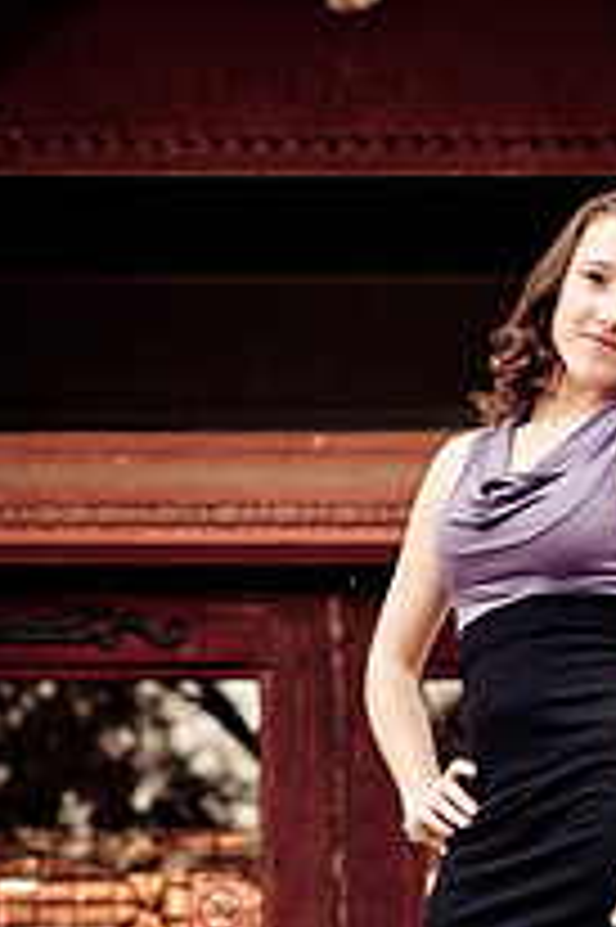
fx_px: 5887
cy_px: 684
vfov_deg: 9.0
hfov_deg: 6.0
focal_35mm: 229
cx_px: 483
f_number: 3.2
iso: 800
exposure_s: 1/40
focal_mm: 70
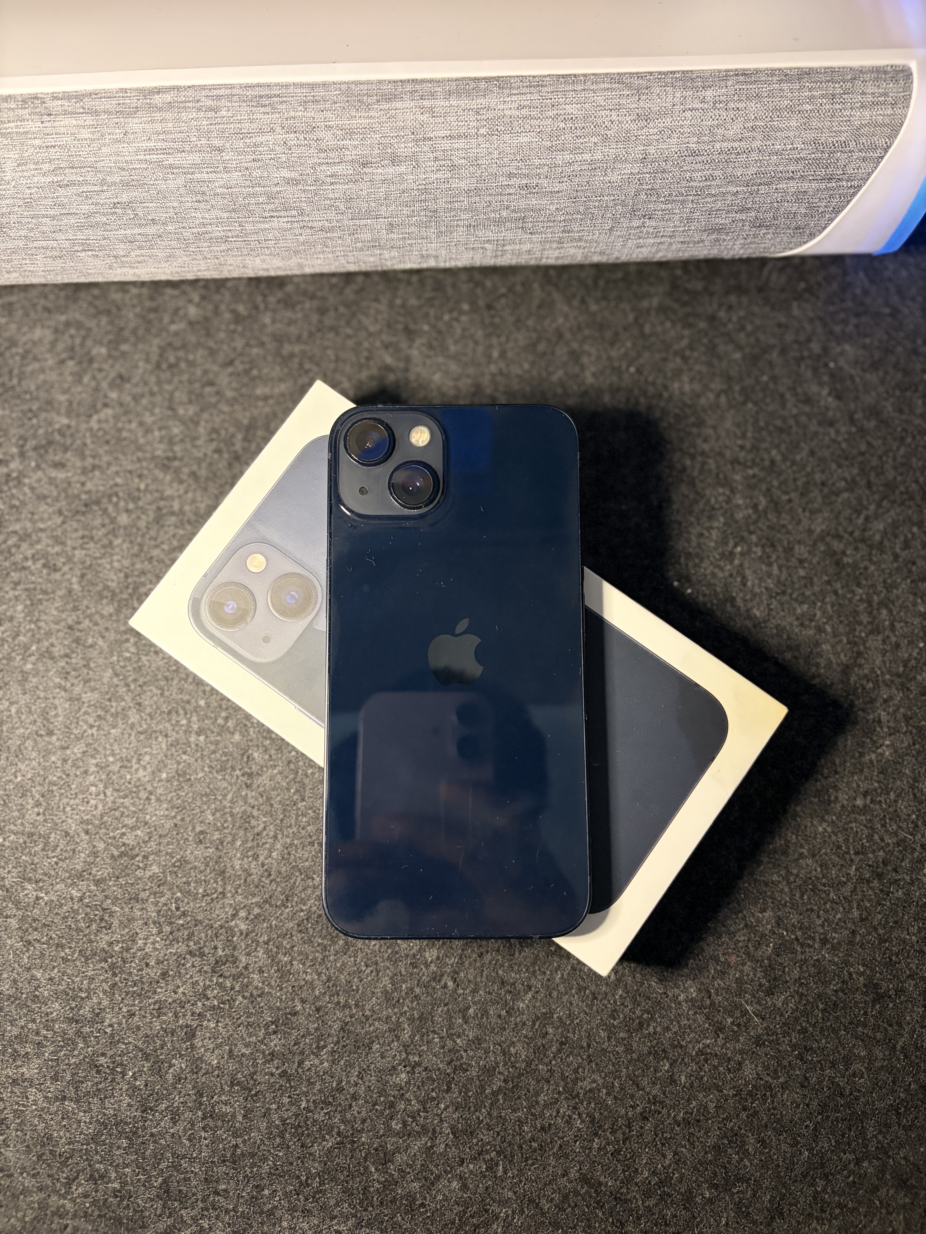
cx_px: 463
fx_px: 927
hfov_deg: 53.1
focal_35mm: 26
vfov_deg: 67.3
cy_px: 617
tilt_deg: -80.9
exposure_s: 1/43
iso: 500
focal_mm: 5.96
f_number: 1.6
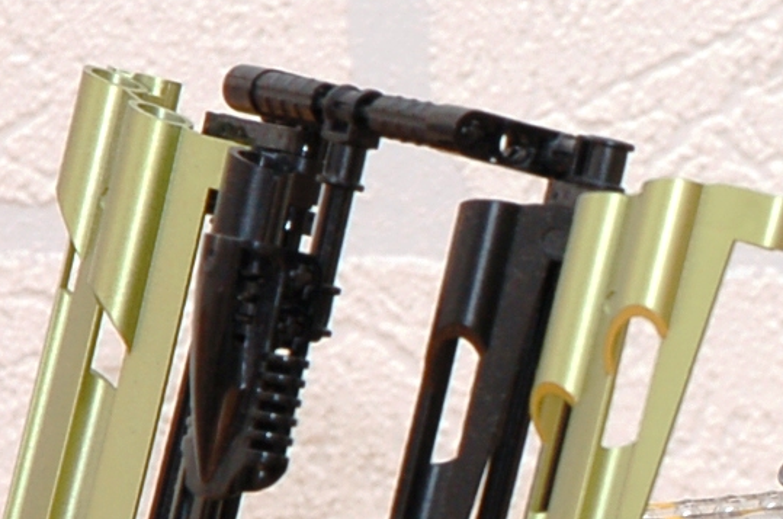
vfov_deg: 2.6
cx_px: 1467
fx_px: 11592
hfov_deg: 3.8
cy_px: 580
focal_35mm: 534
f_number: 10
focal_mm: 85
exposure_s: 1/60
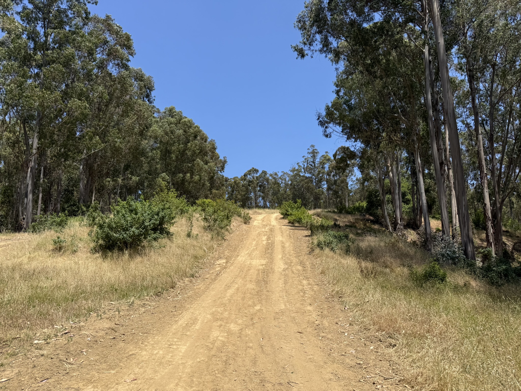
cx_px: 260
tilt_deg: +14.0
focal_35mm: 24
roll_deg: +0.4
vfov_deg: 56.8
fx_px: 361
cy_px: 196
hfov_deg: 71.6
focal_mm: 6.76
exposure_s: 1/3759
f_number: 1.78
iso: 80
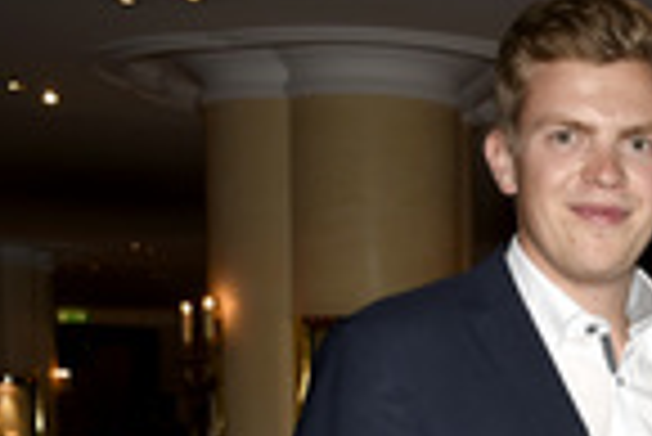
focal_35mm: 93
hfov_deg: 19.5
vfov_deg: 14.1
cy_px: 593
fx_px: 1686
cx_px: 933
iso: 100
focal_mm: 20
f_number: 4.5
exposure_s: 1/100
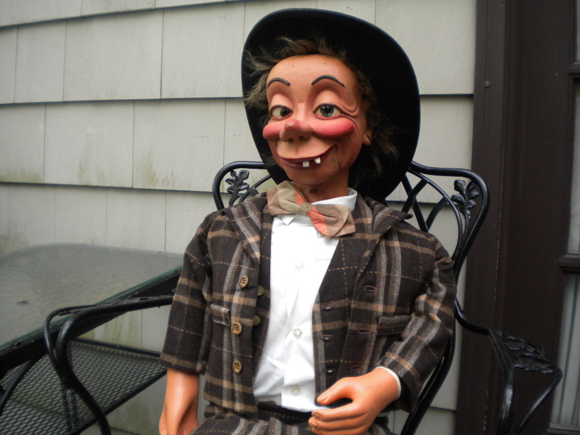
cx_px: 290
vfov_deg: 40.7
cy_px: 218
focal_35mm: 35
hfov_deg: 52.6
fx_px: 586
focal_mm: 6.3
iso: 213
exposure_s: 1/53
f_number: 3.1
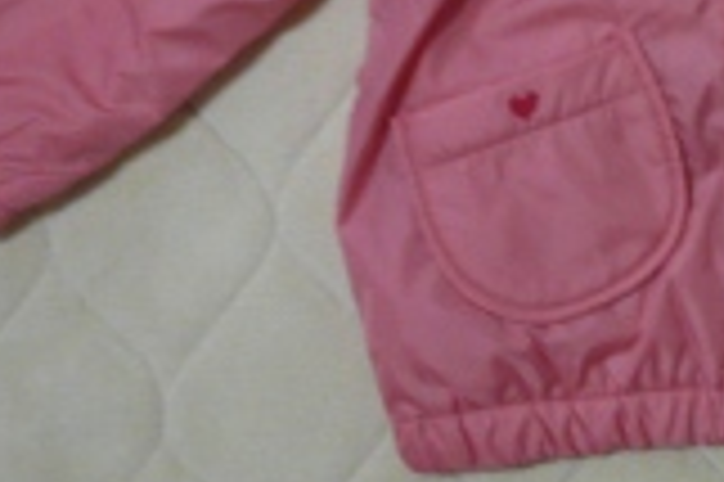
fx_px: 1627
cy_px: -68
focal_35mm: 81
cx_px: 764
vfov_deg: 16.3
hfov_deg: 23.7
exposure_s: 1/13
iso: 200
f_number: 2.8
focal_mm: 4.6
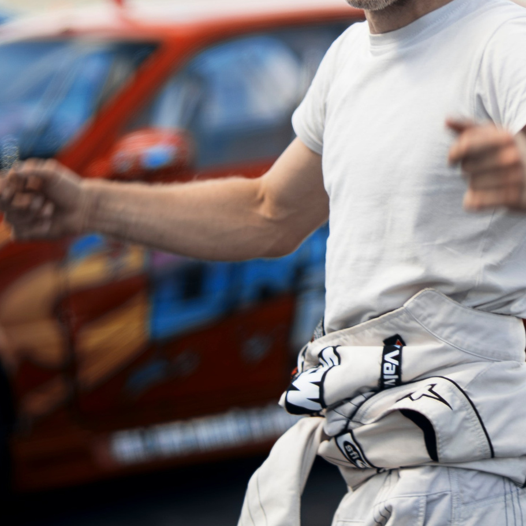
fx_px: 3490
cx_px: 562
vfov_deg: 8.6
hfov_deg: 8.6
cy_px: 149
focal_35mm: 203
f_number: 1.8
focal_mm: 85
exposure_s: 1/250
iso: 100
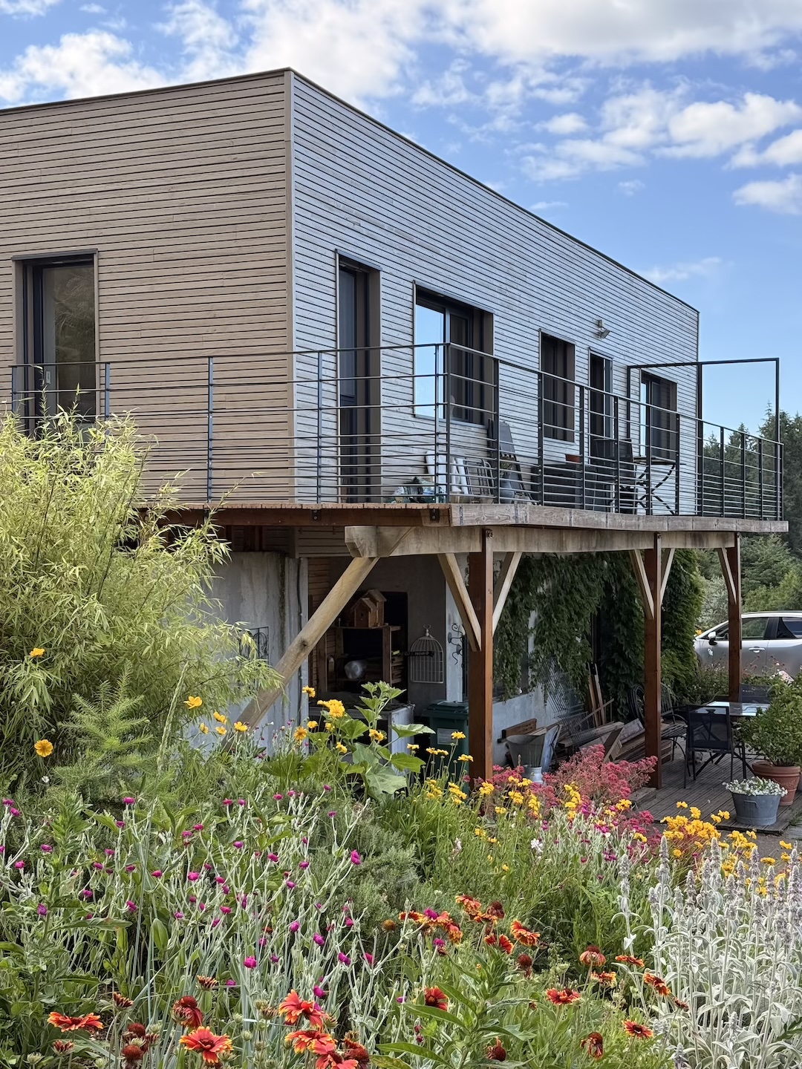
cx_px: 401
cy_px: 534
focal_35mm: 48
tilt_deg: +0.2
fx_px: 1483
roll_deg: -0.4
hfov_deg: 30.3
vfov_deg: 39.7
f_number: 1.78
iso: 100
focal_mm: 6.76
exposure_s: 1/1330
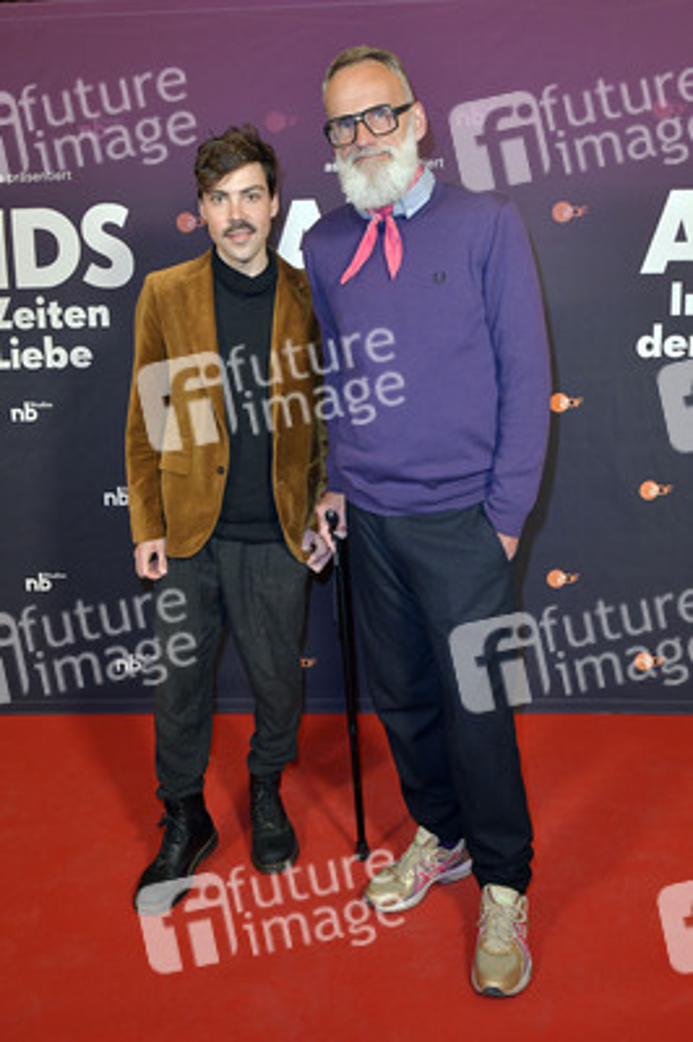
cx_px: 346
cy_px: 521
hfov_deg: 47.9
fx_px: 781
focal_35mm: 27
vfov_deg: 67.4
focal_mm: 27
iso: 2000
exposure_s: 1/200
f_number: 6.3
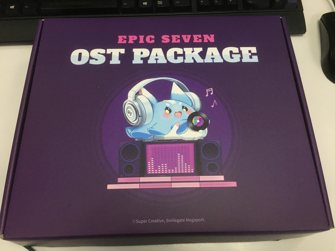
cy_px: 126
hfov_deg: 61.7
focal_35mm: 29
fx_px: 281
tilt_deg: -66.2
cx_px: 168
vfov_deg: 48.2
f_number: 2.2
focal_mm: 4.15
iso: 125
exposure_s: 1/33
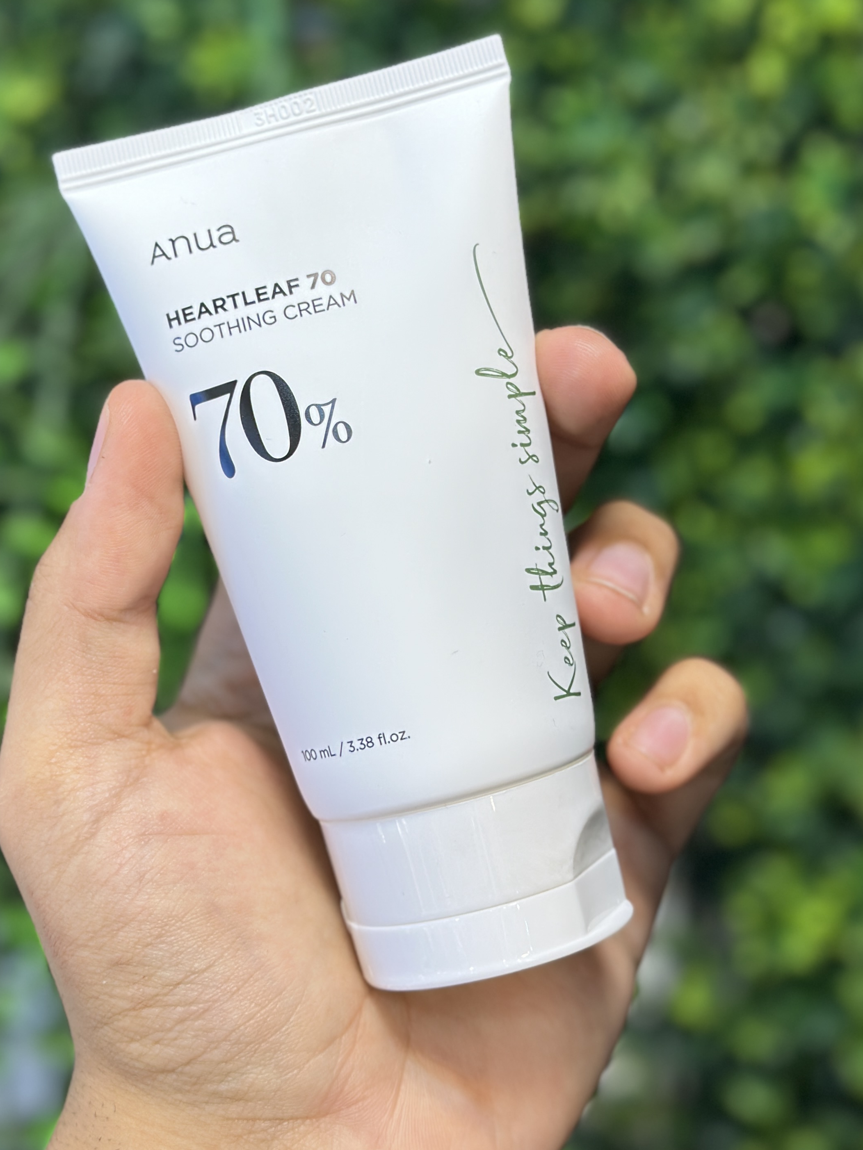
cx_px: 349
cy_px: 508
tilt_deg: -4.7
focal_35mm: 69
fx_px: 2293
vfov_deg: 28.1
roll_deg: -2.1
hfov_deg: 21.3
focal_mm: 6.86
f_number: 1.78
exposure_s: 1/100
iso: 80
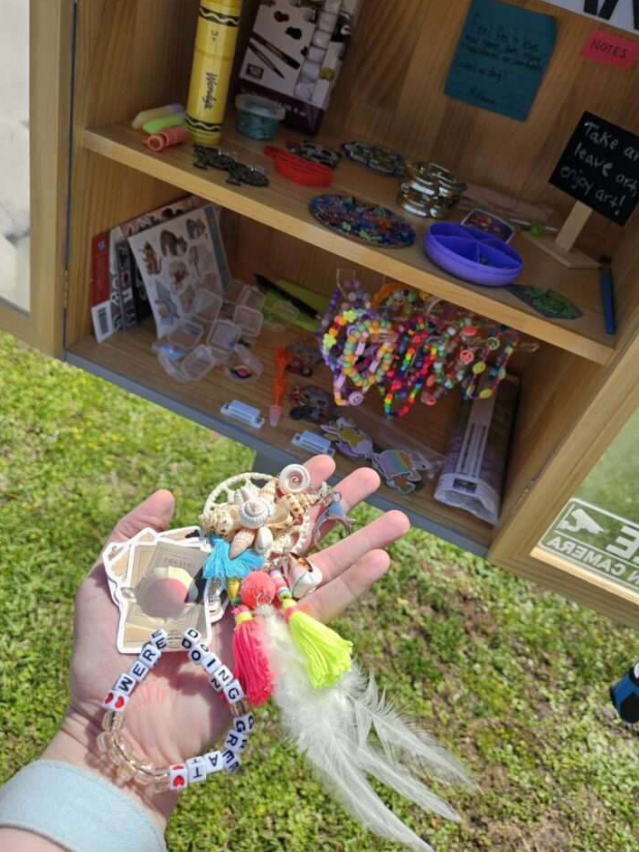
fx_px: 615
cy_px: 400
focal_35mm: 25
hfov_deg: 54.9
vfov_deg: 69.3
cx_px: 329
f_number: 1.8
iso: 25
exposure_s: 1/1700
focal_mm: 5.4
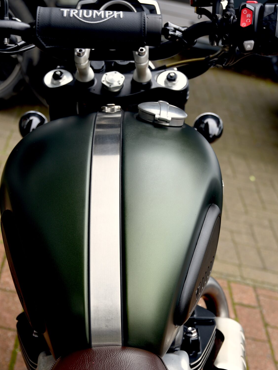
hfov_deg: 19.9
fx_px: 792
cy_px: 279
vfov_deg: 26.0
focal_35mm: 74
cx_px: 120
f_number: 4.5
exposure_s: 1/80
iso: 100
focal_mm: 45
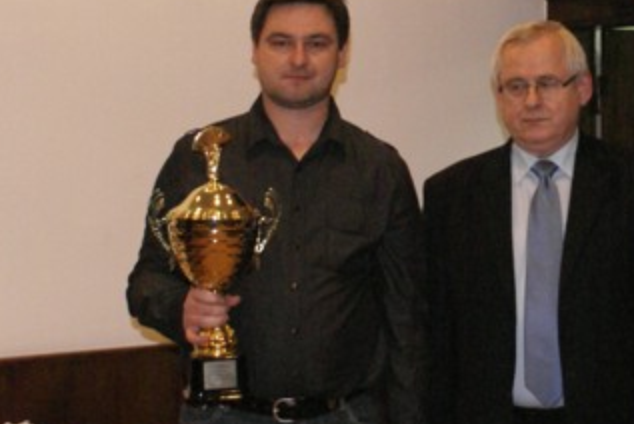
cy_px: 90
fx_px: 1516
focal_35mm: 86
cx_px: 524
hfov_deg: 23.2
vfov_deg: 15.8
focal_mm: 26
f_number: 4.5
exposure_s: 1/40
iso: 1600
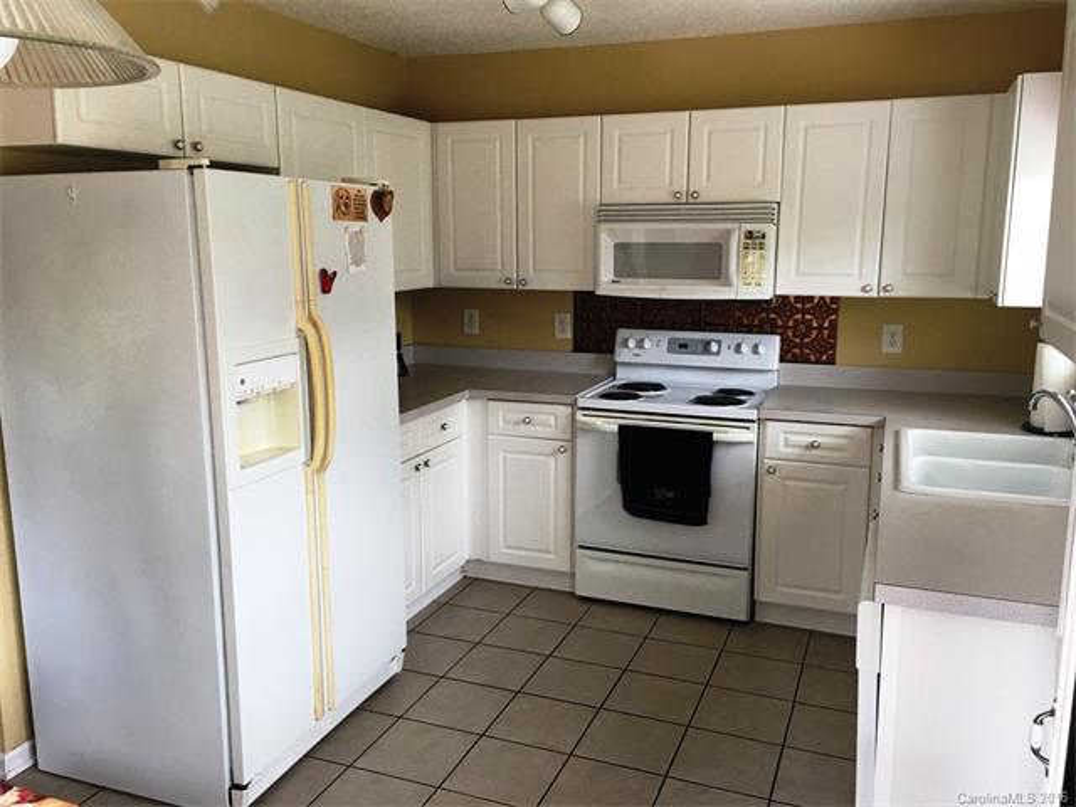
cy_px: 404
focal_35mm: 29
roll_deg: +0.2
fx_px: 901
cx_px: 538
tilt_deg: -8.6
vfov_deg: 48.2
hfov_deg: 61.7
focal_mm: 4.15
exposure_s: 1/30
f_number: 2.2
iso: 40
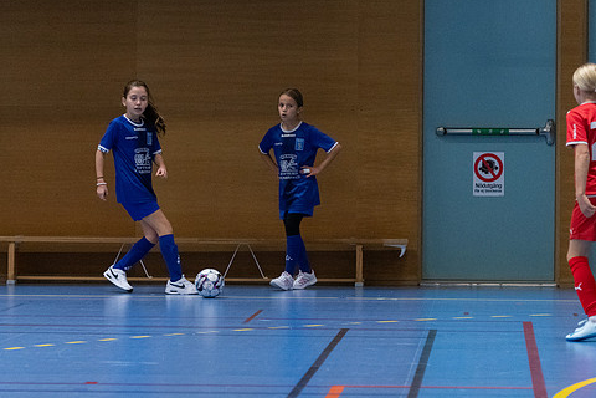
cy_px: 193
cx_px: 281
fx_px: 3361
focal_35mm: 203
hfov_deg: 10.1
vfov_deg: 6.8
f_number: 3.5
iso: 8000
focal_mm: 112
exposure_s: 1/640
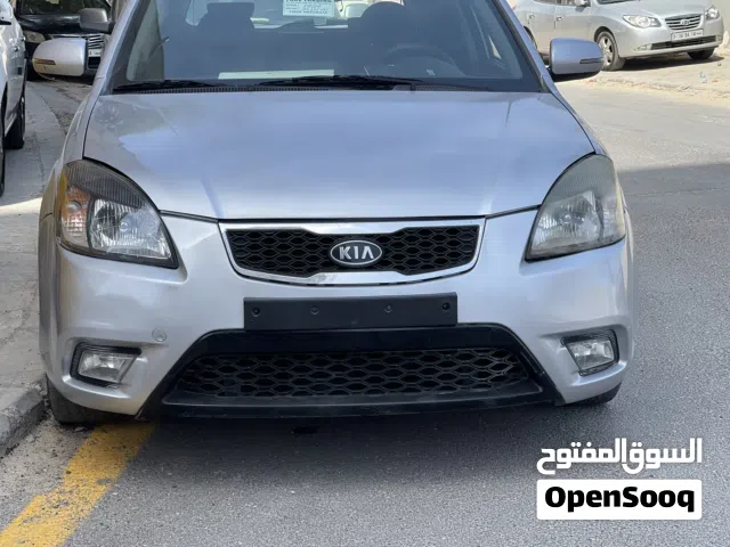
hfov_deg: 30.3
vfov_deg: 22.9
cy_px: 274
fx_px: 1350
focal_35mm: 64
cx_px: 365
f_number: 2.2
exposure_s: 1/582
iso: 32
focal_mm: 7.5
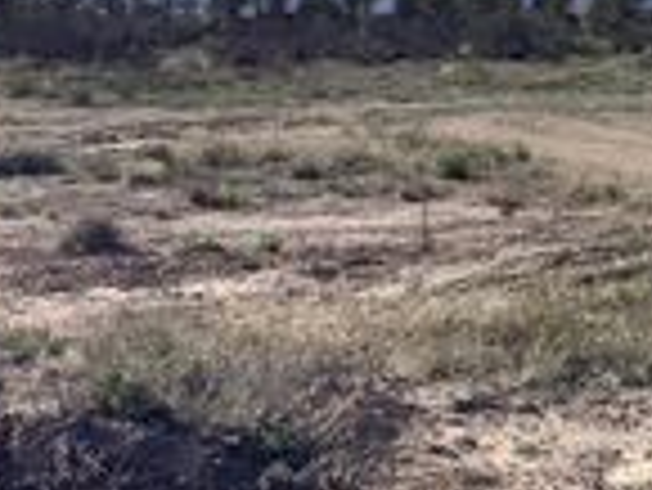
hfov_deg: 17.3
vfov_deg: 13.9
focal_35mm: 107
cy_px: 209
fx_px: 2017
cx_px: 841
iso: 25
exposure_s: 1/1812
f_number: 2.4
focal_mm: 3.3
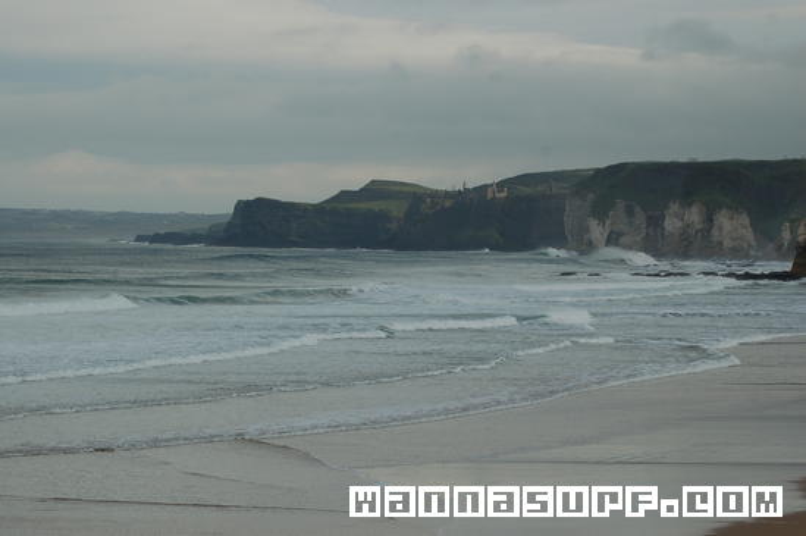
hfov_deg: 16.1
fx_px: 2852
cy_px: 268
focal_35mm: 128
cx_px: 403
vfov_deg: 10.7
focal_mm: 85
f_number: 7.1
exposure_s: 1/800
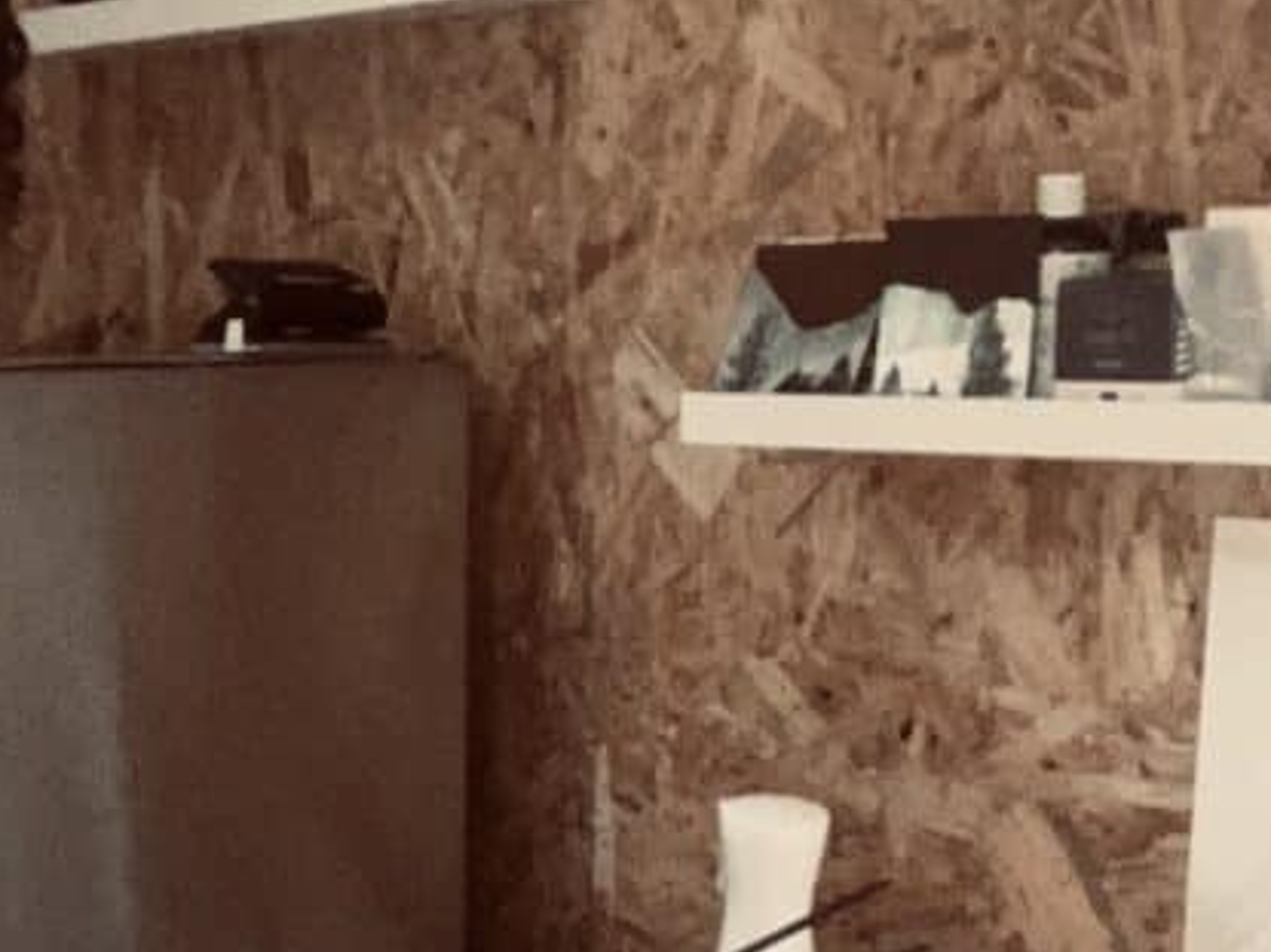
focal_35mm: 79
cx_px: 239
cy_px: 932
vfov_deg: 18.2
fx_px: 2900
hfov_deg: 24.3
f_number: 2.2
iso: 200
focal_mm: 2.87
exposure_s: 1/37
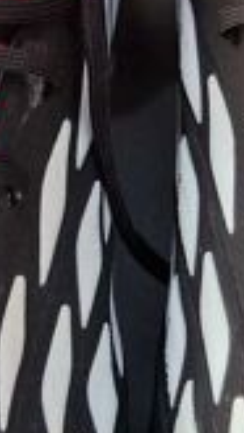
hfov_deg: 12.5
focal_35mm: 97
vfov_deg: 22.0
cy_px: 213
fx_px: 1114
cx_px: 176
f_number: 1.8
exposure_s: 1/100
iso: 160
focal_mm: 5.4
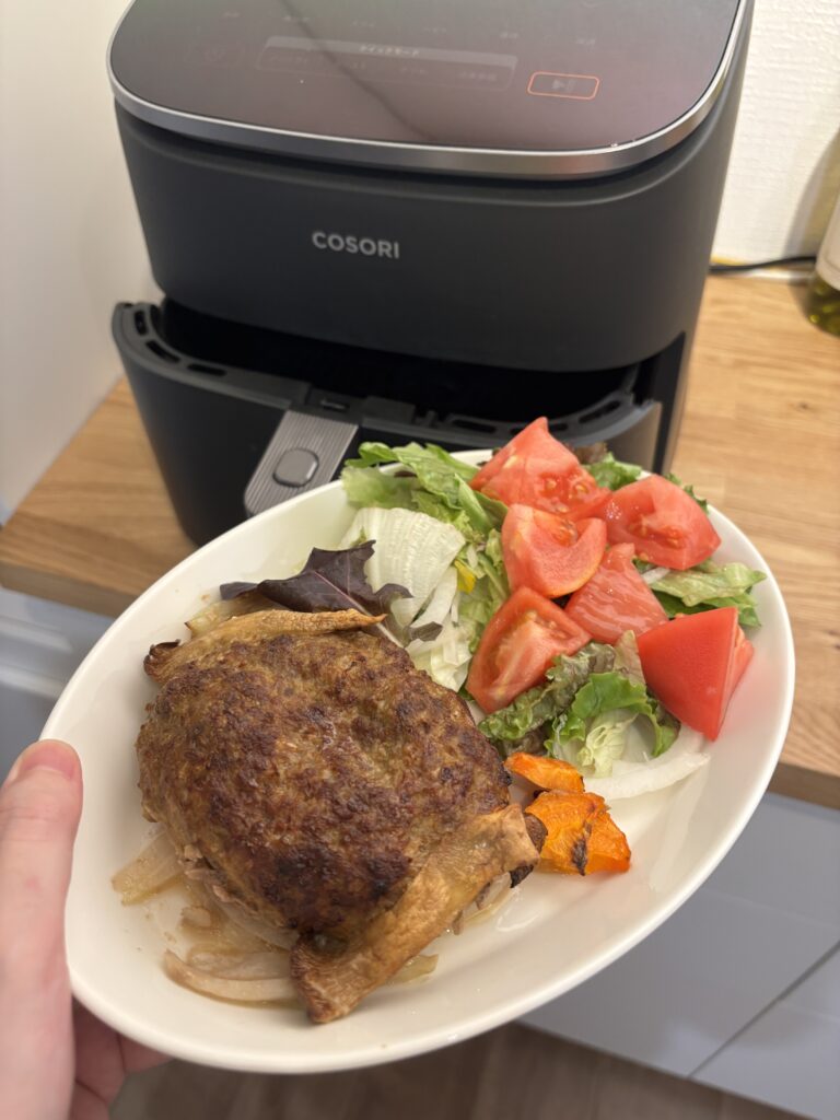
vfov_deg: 67.3
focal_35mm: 26
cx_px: 420
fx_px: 841
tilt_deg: -49.9
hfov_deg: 53.1
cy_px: 560
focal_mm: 5.96
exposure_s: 1/50
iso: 200
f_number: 1.6
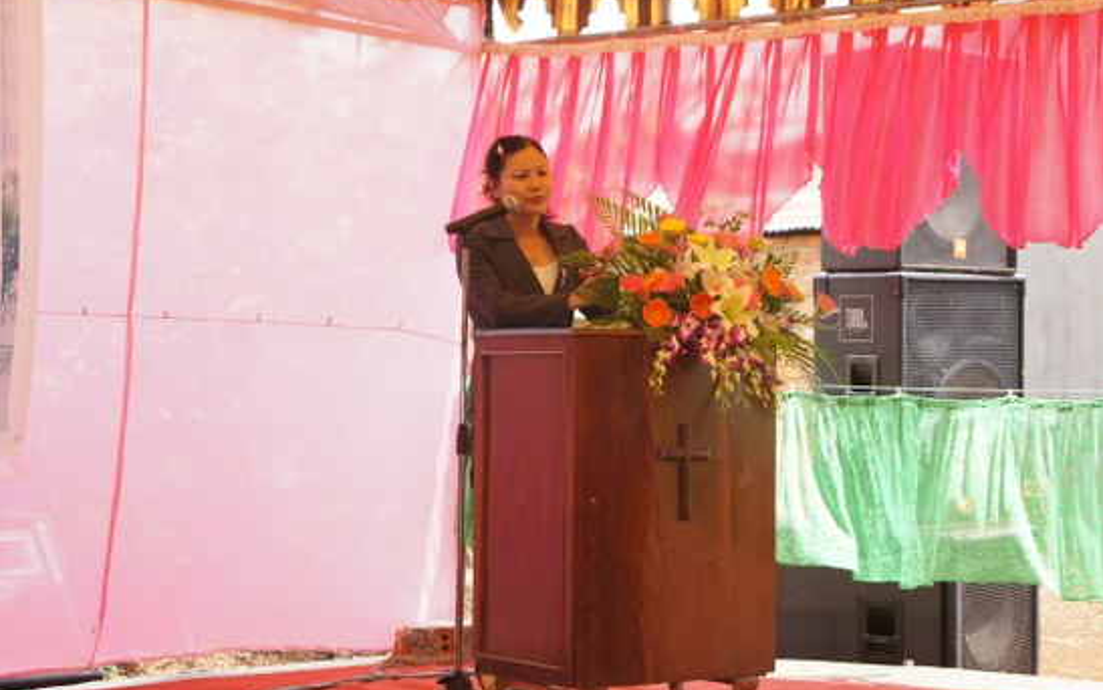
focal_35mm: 85
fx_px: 2541
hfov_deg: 24.5
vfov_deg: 15.5
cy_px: 357
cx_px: 553
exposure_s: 1/160
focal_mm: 55
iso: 200
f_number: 5.6
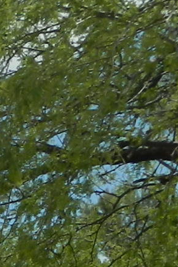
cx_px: -426
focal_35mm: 292
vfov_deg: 6.8
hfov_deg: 4.5
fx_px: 2165
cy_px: 571
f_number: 9.8
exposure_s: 1/200
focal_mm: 7.3
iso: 80
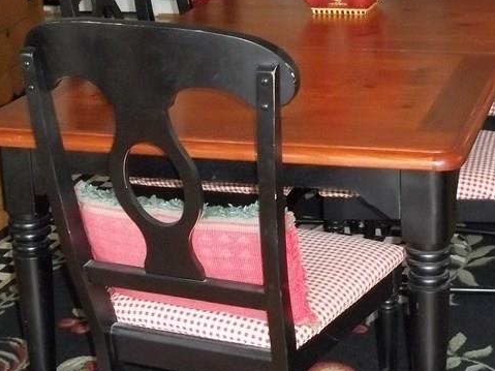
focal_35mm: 77
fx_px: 1101
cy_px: 169
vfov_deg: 19.1
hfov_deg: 25.3
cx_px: 311
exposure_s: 1/30
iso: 320
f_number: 3.1
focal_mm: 6.5
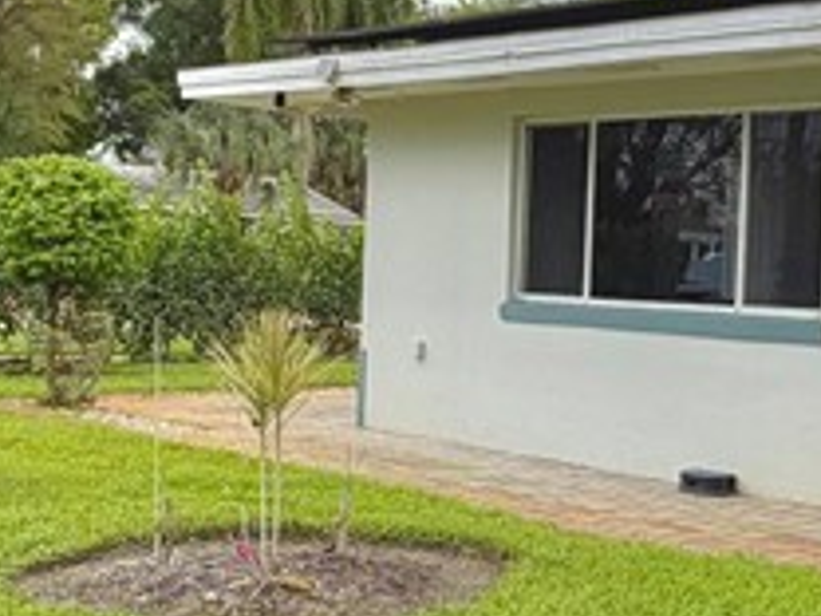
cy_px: 324
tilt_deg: -1.7
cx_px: 584
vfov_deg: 21.3
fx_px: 1636
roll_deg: -1.3
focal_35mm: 69
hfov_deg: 27.9
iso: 64
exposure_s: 1/502
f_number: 2.2
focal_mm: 2.22
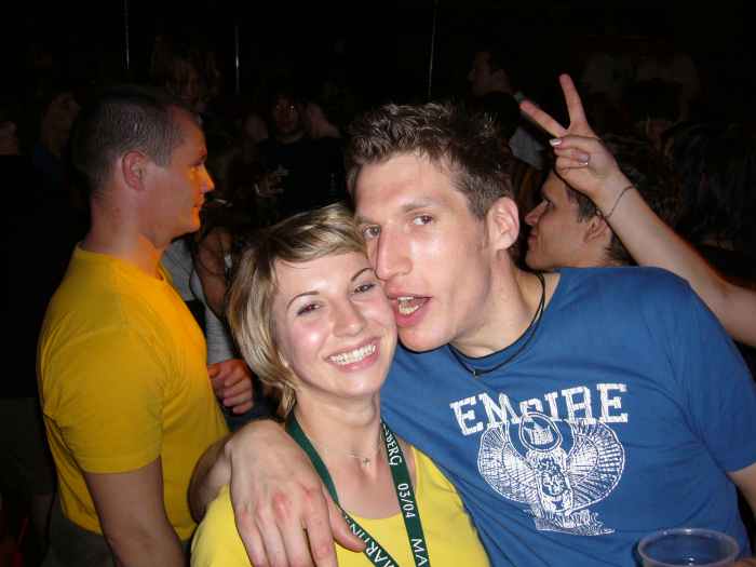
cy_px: 284
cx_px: 378
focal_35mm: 35
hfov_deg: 52.6
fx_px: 764
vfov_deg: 40.7
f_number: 2.8
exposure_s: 1/60
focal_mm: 5.8
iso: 100
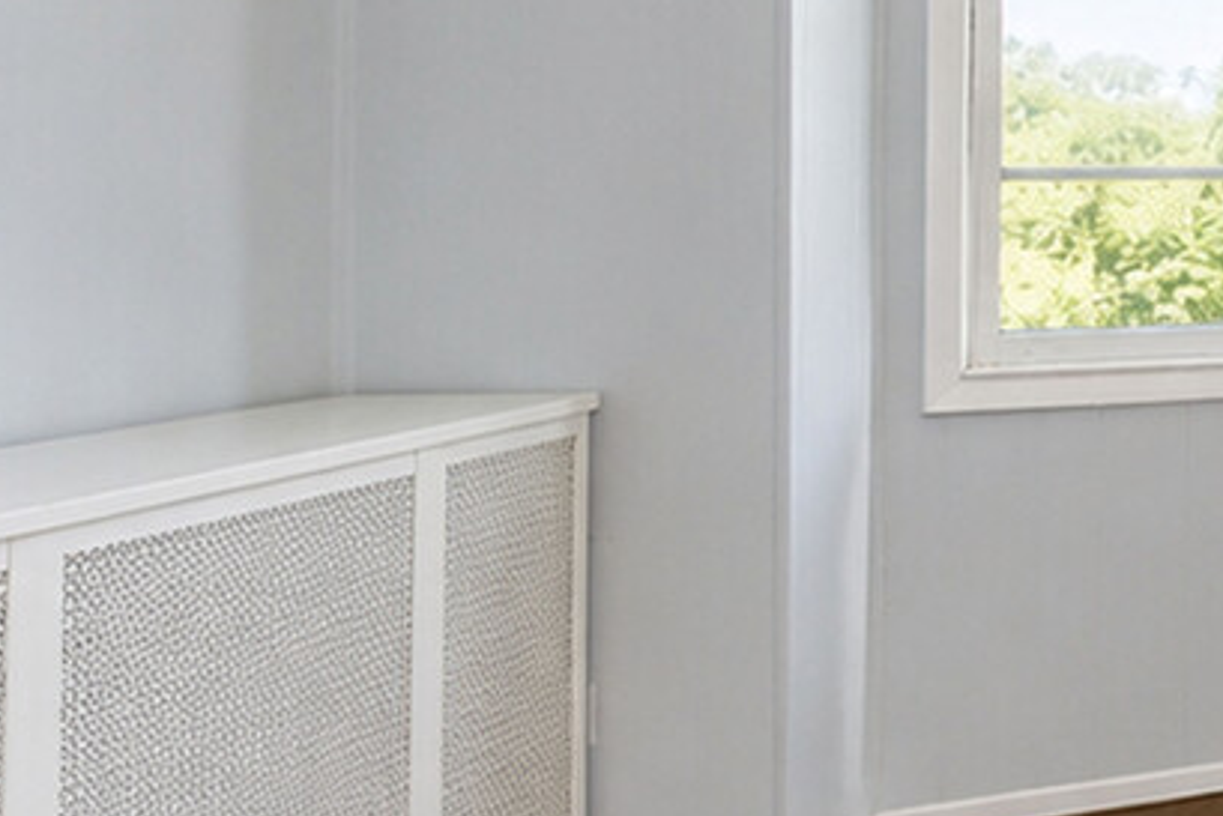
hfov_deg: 24.0
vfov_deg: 24.3
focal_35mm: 55
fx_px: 1869
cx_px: 2033
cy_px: 173
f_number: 9
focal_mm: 10
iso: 1600
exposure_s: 1/60
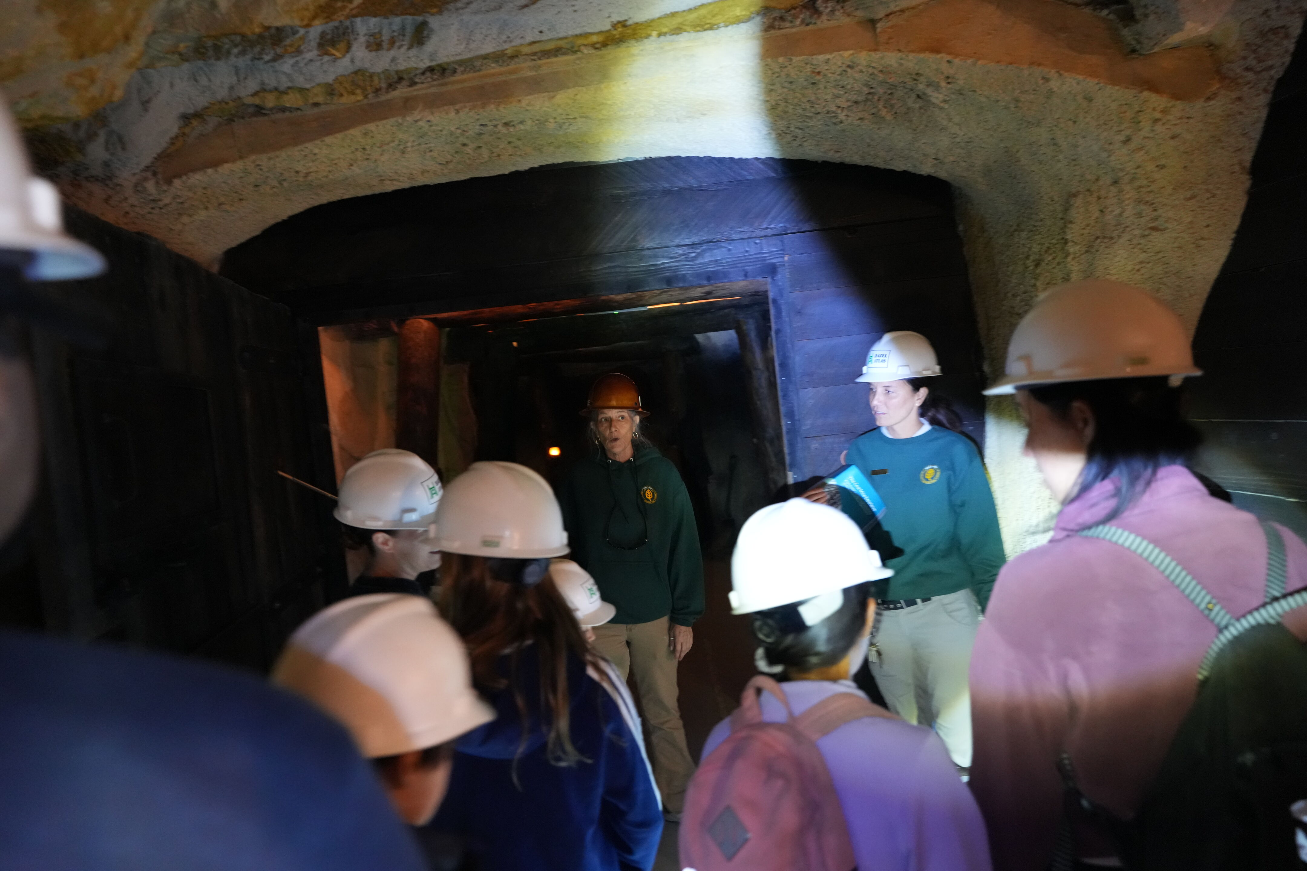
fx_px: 871
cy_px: 436
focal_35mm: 24
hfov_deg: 73.7
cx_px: 654
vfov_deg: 53.1
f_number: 2.8
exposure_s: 1/30
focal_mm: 24
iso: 6400
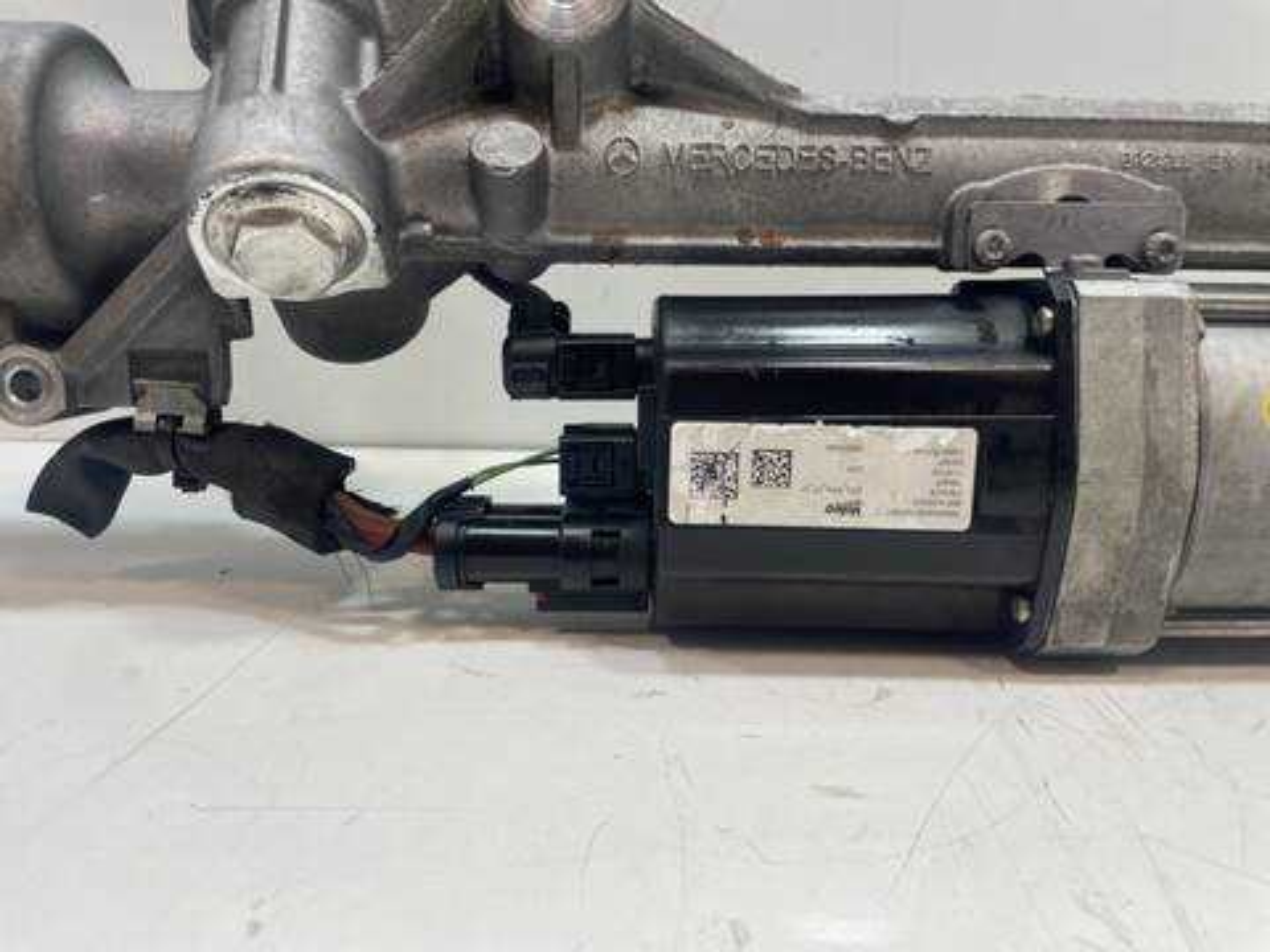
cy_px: 476
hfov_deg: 67.3
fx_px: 954
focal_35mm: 26
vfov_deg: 53.1
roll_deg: -0.5
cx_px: 635
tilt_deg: -15.5
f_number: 1.6
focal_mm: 4.2
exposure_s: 1/100
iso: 100
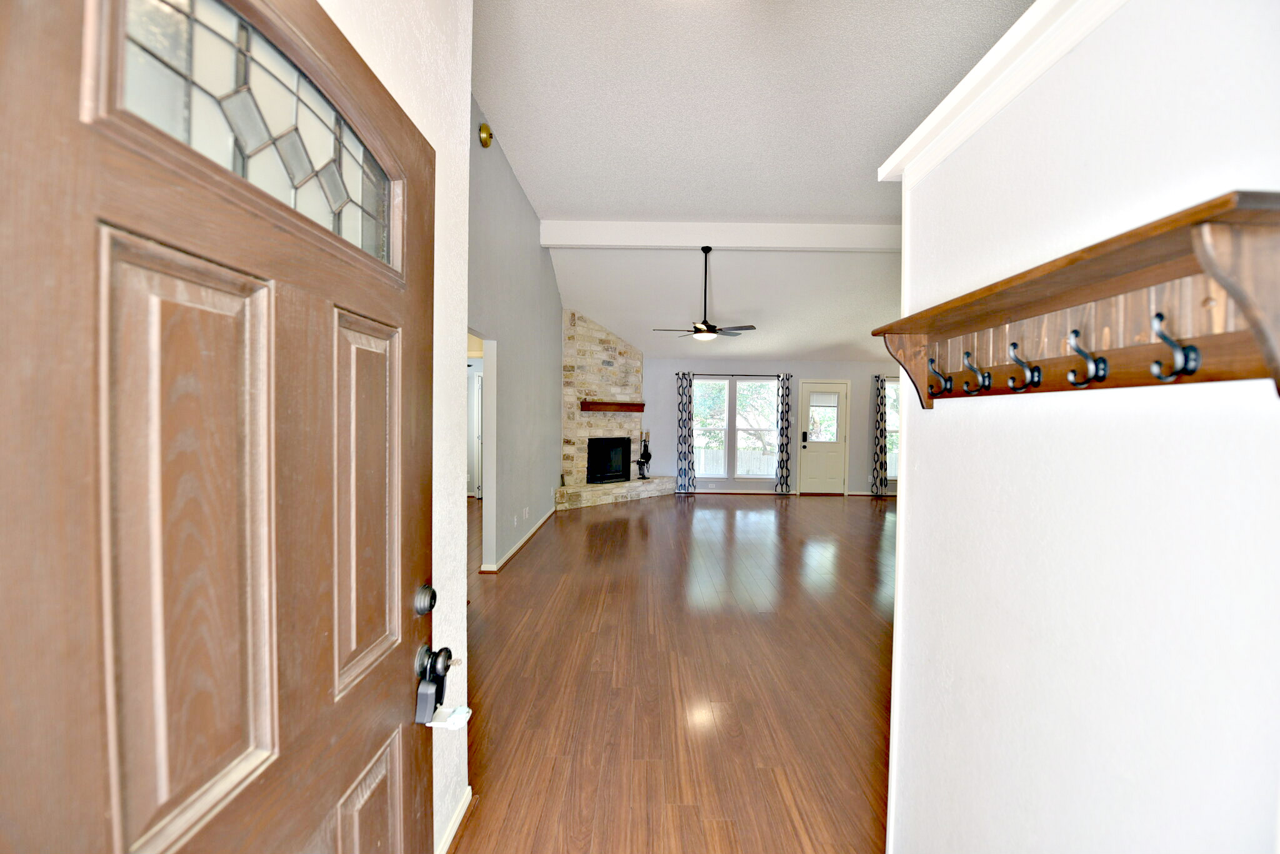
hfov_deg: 104.2
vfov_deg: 81.3
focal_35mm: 14
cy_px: 427
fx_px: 498
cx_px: 640
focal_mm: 14
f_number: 4
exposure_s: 1/60
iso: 450
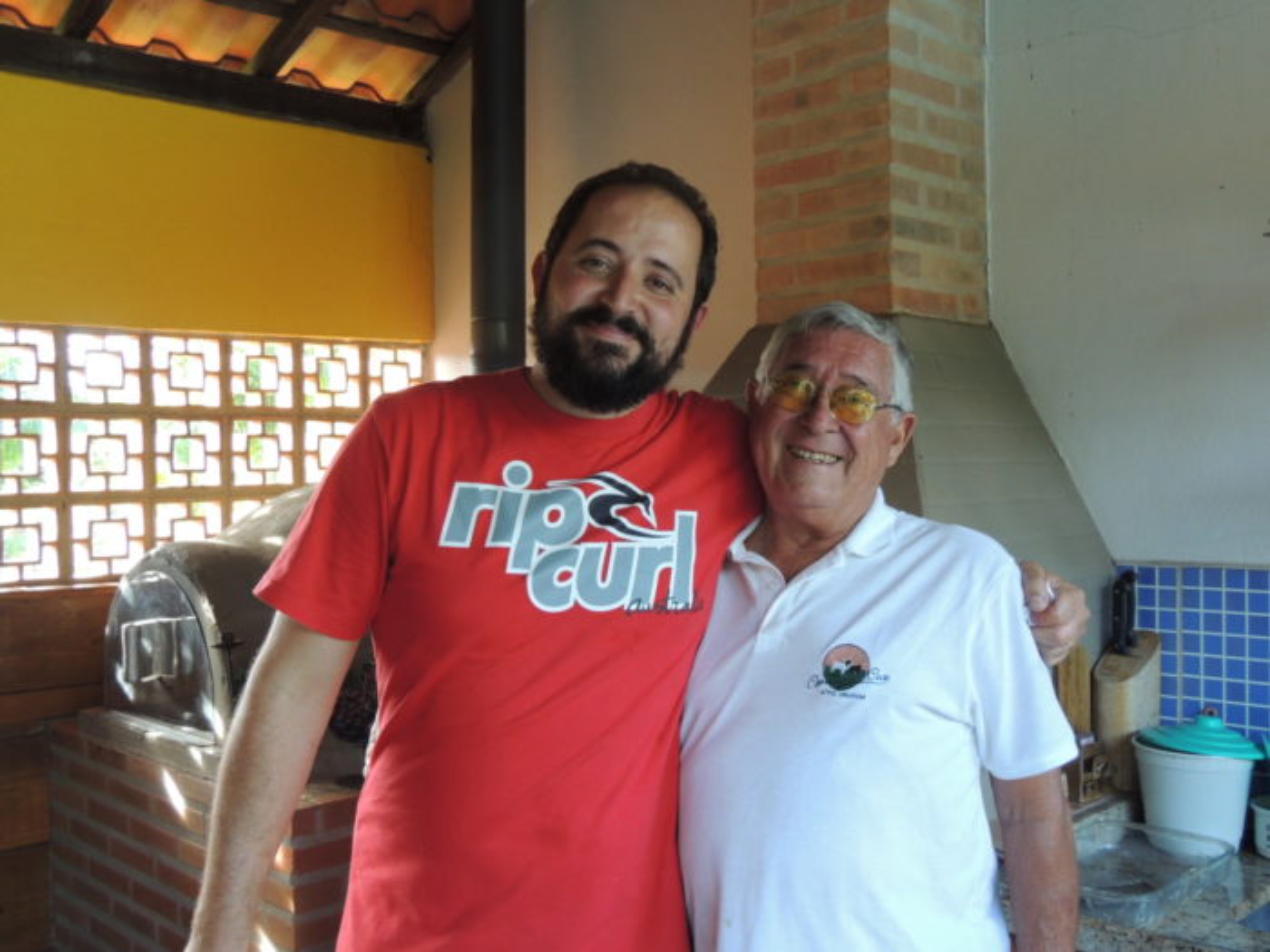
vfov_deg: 40.7
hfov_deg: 52.6
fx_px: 1284
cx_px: 635
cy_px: 476
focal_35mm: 35
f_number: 3.3
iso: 280
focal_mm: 6.2
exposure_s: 1/50
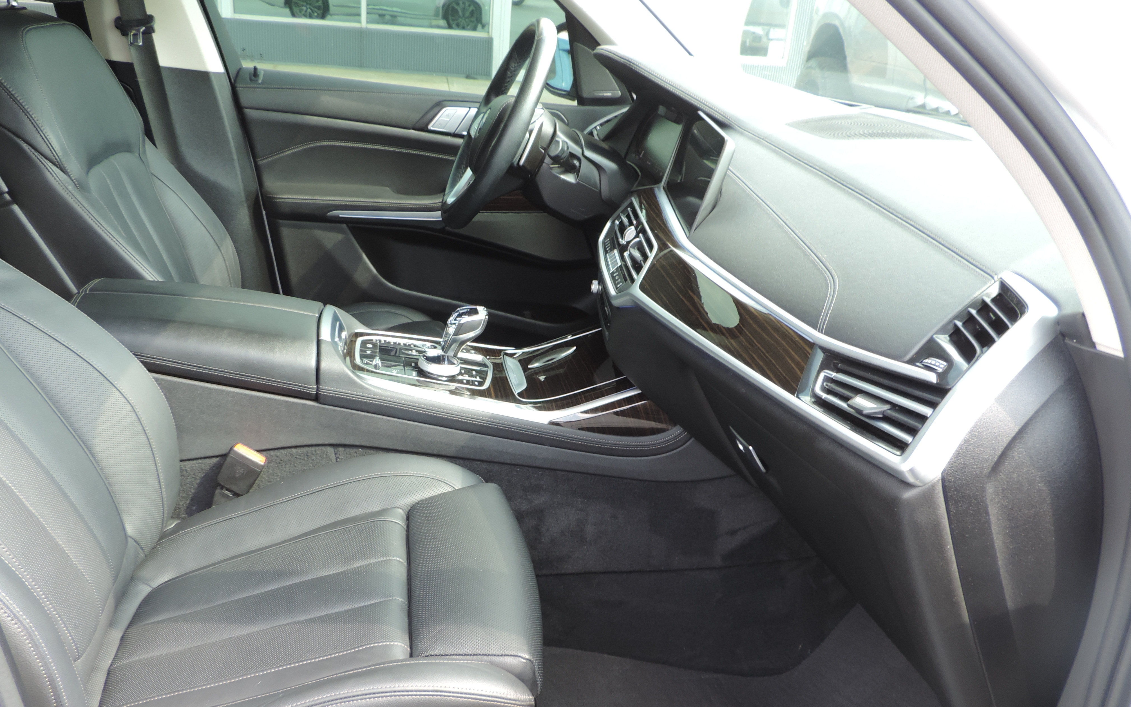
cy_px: 465
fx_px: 955
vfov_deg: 40.2
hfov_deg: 61.2
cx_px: 553
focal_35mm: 31
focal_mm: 4.3
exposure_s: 1/50
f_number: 3
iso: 80
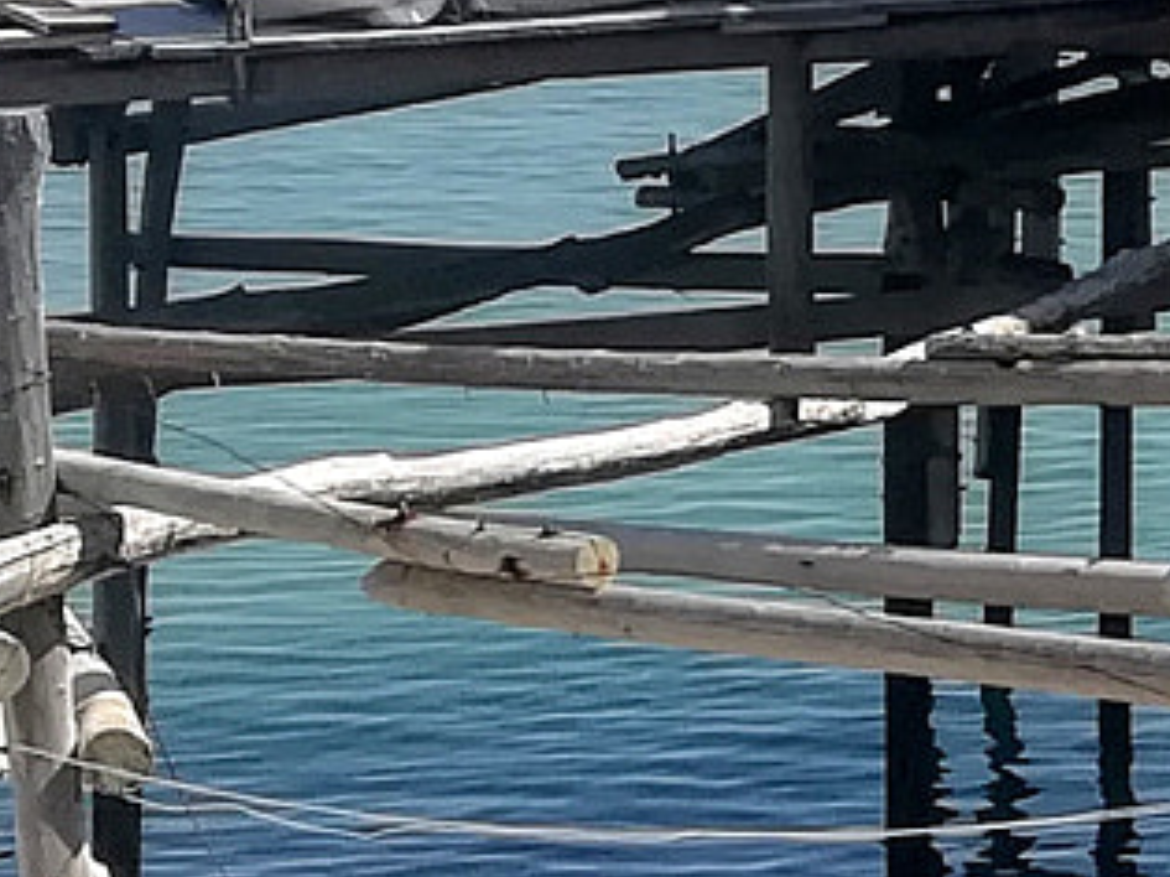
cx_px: 2466
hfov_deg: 9.9
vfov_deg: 8.0
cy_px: -357
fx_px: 6183
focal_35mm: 183
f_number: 2.2
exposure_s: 1/924
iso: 50
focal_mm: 3.83
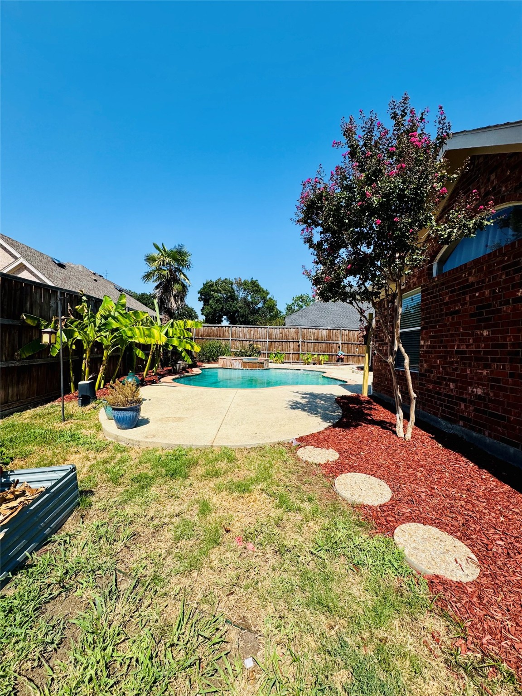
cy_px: 348
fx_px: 281
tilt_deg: -0.8
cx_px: 261
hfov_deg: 85.7
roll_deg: -2.4
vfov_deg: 102.1
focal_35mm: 14
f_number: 2.2
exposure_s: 1/2415
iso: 40
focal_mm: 2.22
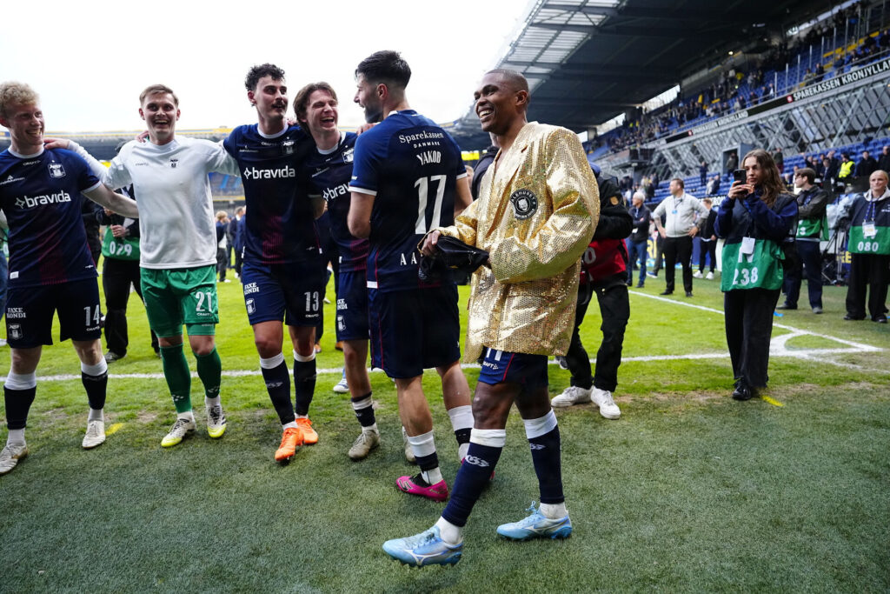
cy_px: 297
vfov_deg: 53.1
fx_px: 593
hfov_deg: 73.7
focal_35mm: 24
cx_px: 445
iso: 3200
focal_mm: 24
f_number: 2.8
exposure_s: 1/1250
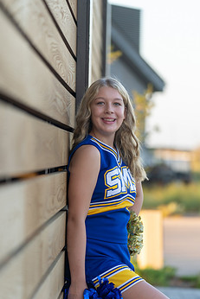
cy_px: 193
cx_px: 116
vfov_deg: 13.5
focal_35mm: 152
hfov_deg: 9.0
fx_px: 1265
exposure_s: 1/320
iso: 250
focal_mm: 117
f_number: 2.8
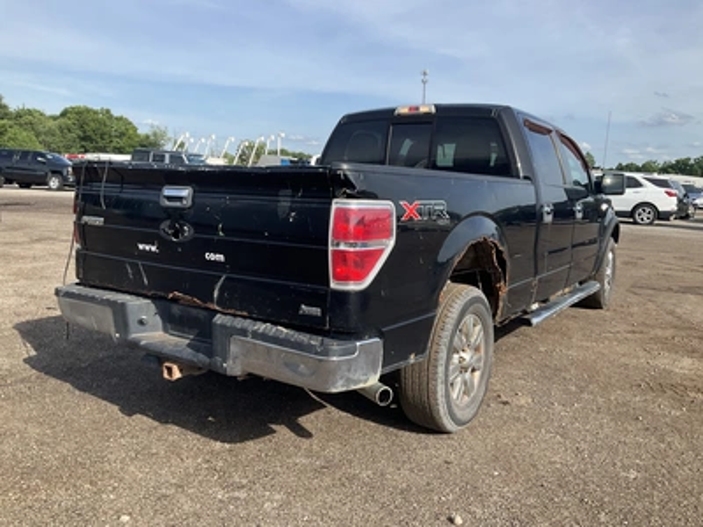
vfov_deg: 48.2
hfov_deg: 61.7
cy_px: 264
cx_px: 352
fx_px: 589
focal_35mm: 29
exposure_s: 1/1144
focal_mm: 3
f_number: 1.8
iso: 25
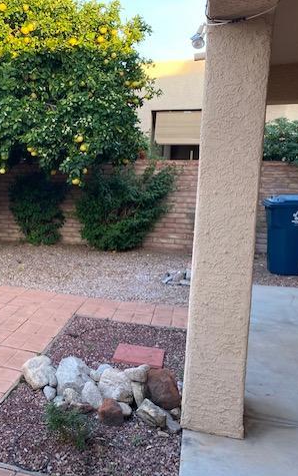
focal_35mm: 37
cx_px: 8
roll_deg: -1.5
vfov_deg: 52.8
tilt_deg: -7.5
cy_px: 238
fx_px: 481
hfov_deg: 32.0
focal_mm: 4.25
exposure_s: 1/122
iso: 40
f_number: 1.8
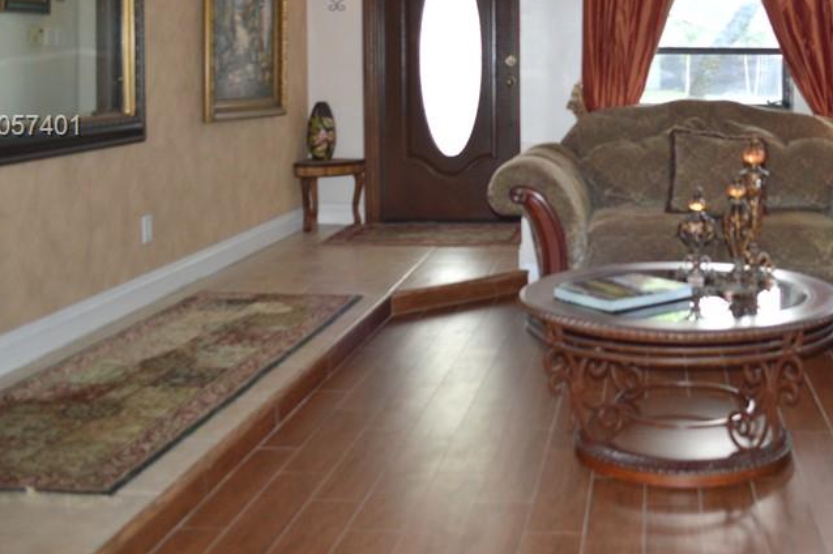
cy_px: 128
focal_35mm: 46
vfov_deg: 28.7
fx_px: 1063
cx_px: 656
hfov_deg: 41.1
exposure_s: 1/60
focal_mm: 18
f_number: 3.5
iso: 500
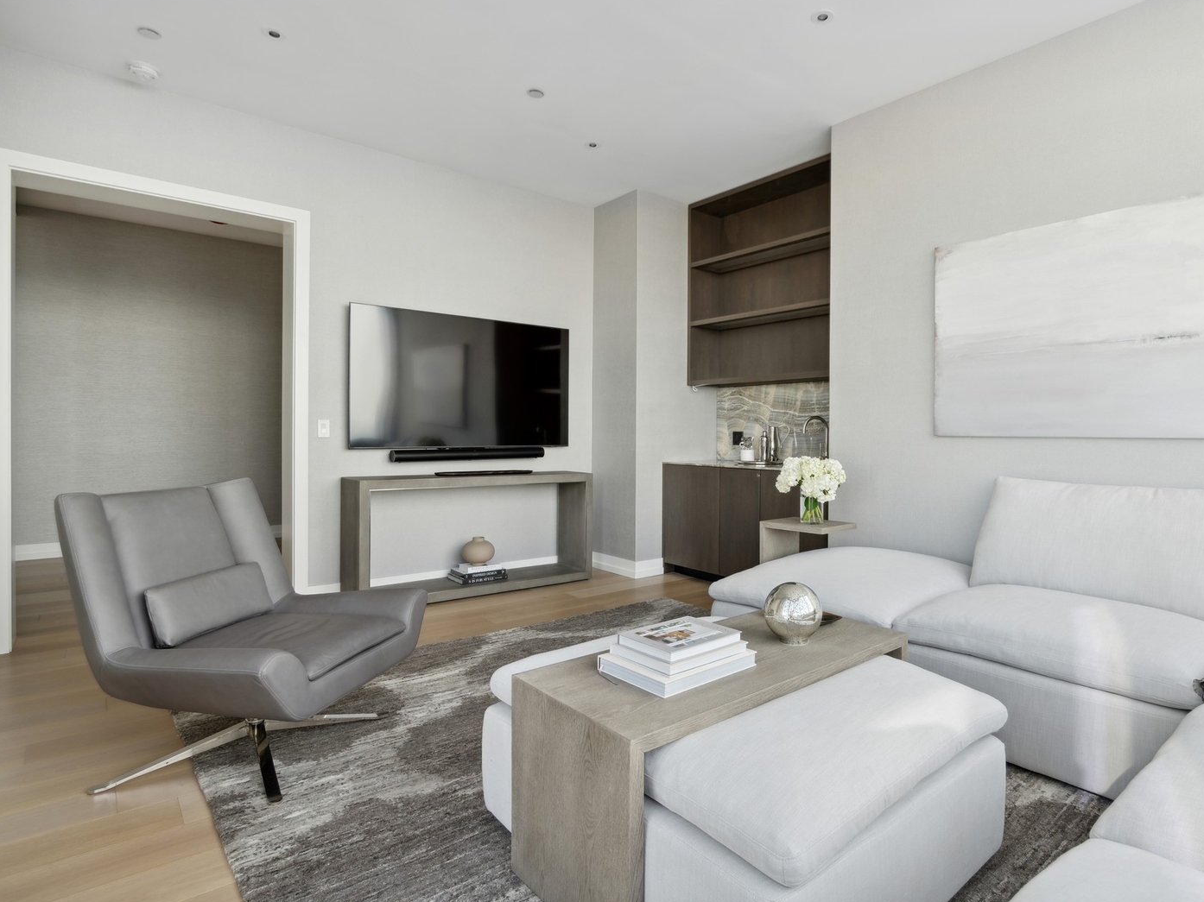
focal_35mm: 19
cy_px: 439
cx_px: 684
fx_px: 661
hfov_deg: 84.2
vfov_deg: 68.7
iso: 200
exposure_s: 1/6
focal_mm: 17
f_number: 8
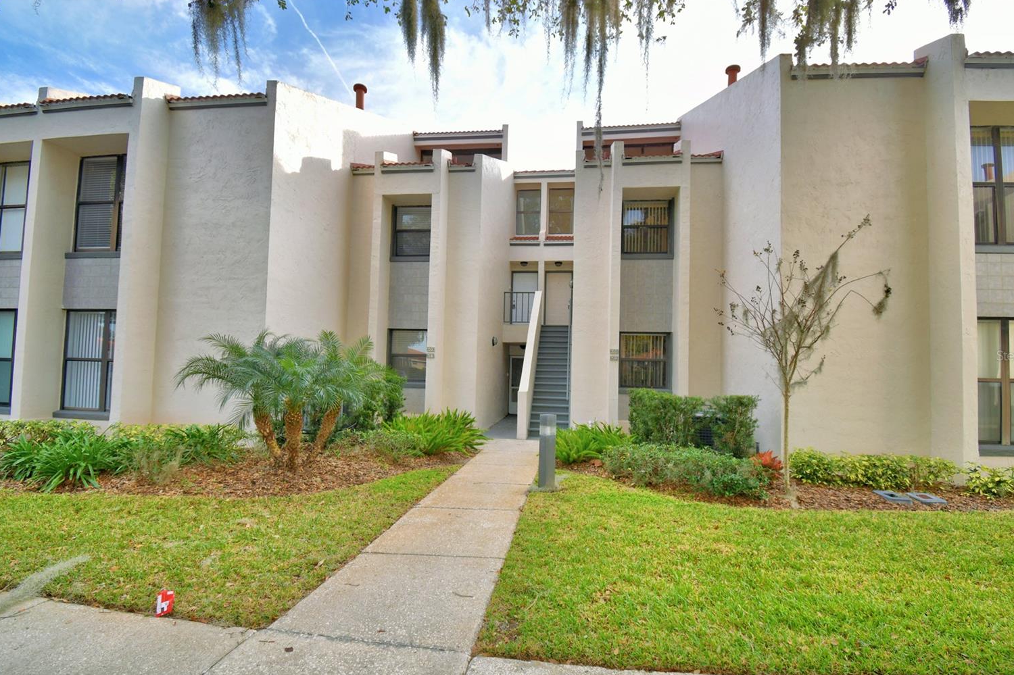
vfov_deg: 73.7
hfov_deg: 96.7
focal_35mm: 16
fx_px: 450
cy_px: 355
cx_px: 516
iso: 100
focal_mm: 10
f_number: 5.6
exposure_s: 1/250
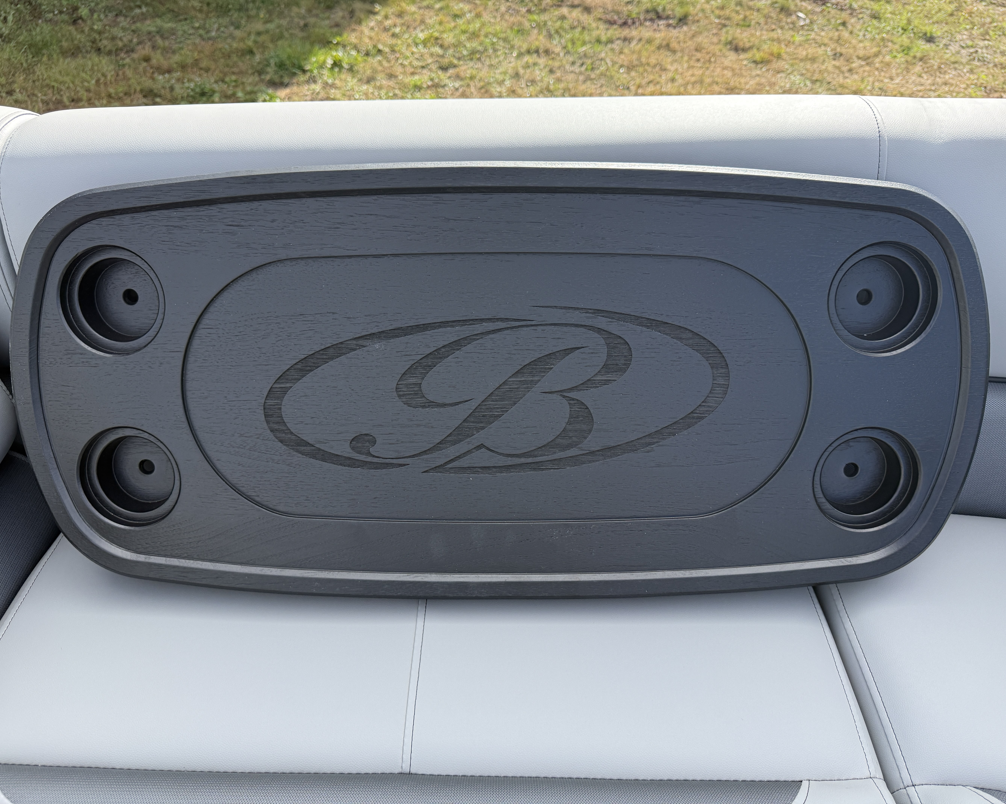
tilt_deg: -39.9
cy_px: 402
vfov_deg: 56.8
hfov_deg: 68.1
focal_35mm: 25
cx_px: 498
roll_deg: +1.5
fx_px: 744
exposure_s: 1/1770
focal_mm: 6.76
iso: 100
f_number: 1.78
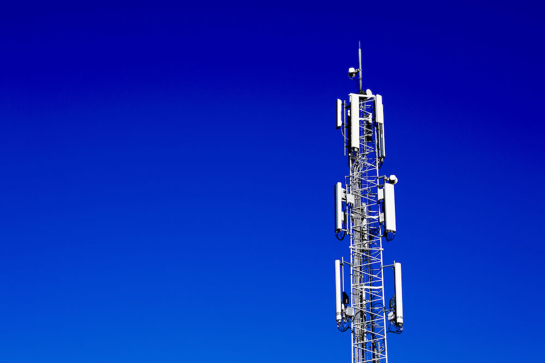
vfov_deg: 13.0
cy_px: 182
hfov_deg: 19.5
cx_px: 272
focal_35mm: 105
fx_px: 1590
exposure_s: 1/1600
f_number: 6.3
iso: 160
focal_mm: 105
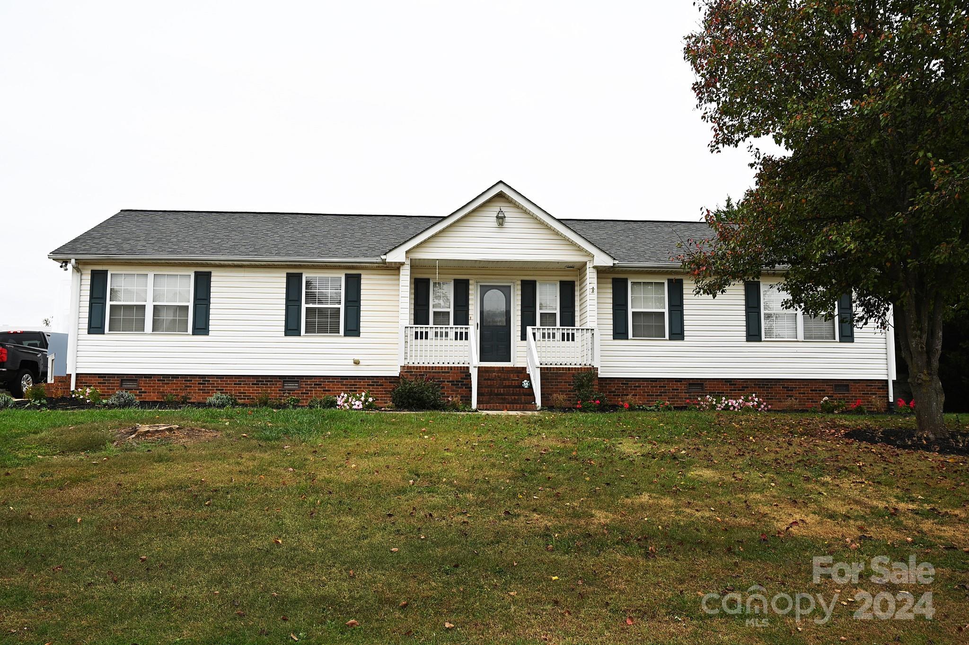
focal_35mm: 30
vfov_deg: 43.6
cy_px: 322
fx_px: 807
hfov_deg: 62.0
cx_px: 484
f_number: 4.5
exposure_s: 1/250
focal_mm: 30
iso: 200
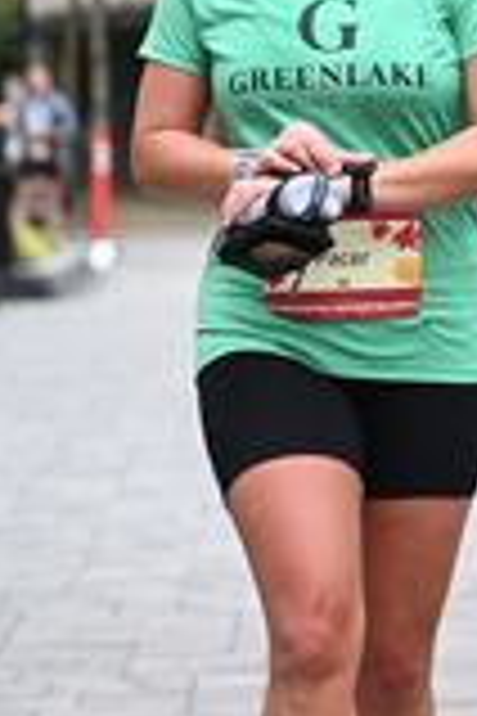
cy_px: -18
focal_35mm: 270
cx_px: 808
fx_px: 5366
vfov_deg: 7.6
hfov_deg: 5.0
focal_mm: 78
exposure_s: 1/2000
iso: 640
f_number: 2.8
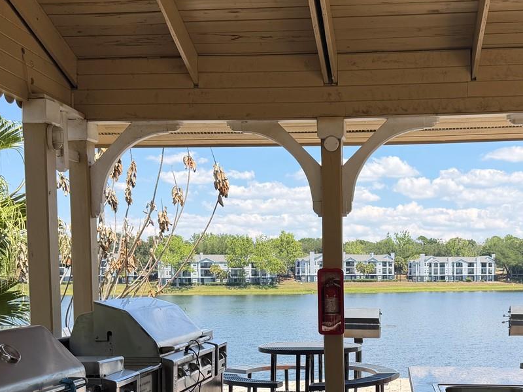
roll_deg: +0.3
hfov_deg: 39.3
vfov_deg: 29.7
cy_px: 306
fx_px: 725
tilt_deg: -1.6
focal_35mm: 48
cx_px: 335
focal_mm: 6.76
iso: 80
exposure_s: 1/2169
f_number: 1.78
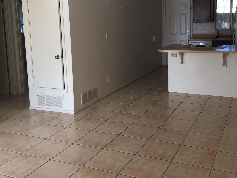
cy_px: 63
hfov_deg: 46.6
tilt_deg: -7.9
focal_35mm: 40
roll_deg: +0.1
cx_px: 140
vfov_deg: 35.7
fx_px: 274
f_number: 2.2
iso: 32
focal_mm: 4.15
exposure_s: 1/120
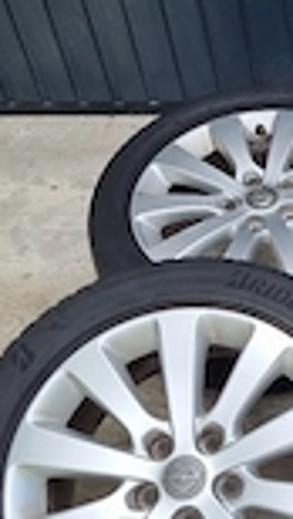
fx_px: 936
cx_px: 438
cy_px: 307
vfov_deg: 30.9
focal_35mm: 68
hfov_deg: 16.3
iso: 50
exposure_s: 1/256
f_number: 1.8
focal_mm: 6.7
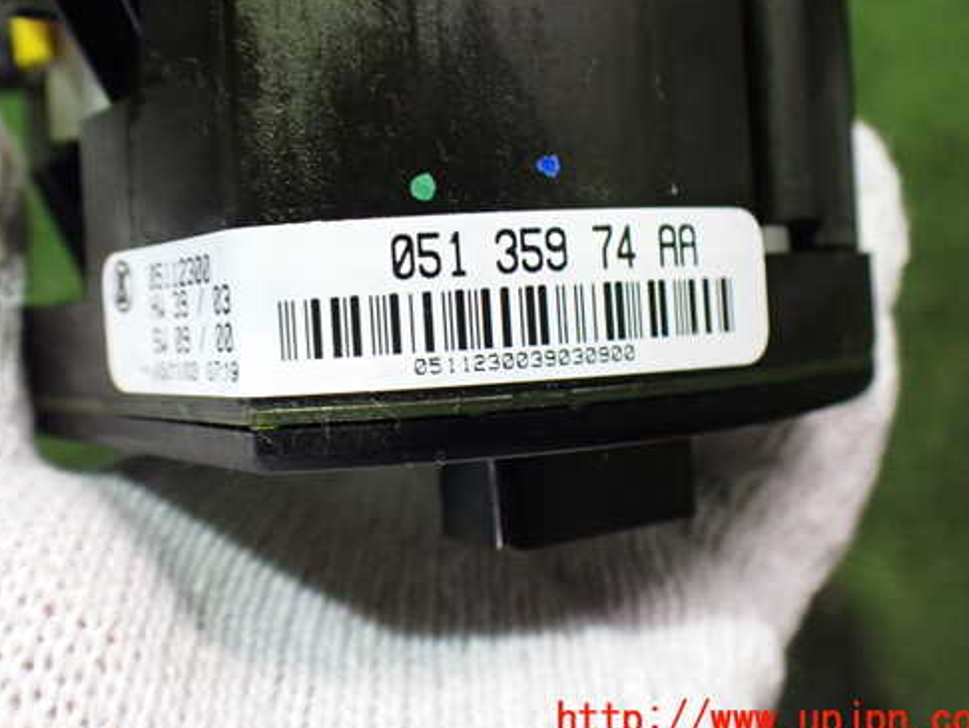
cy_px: 297
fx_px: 1036
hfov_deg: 49.9
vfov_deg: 38.6
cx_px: 409
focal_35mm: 37
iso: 800
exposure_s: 1/40
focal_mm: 5.4
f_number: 2.3
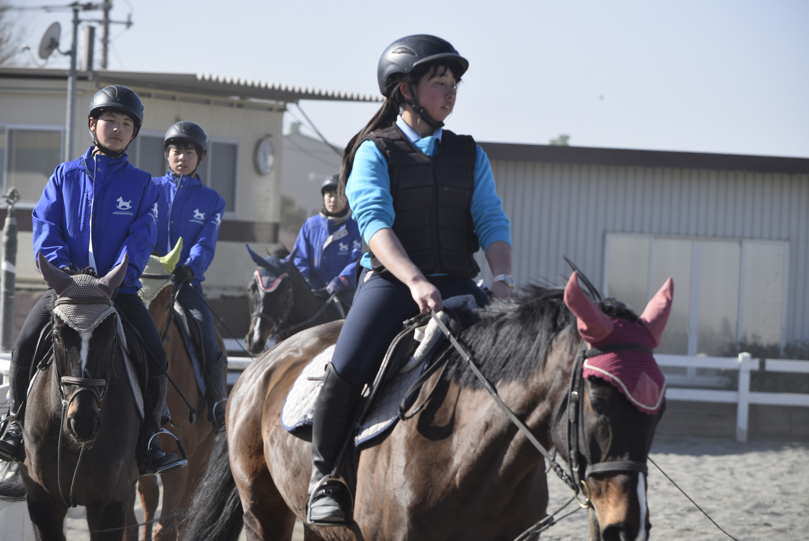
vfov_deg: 7.3
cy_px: 270
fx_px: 4217
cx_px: 404
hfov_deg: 11.0
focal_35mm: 188
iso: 200
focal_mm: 125
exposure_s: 1/640
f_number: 6.3
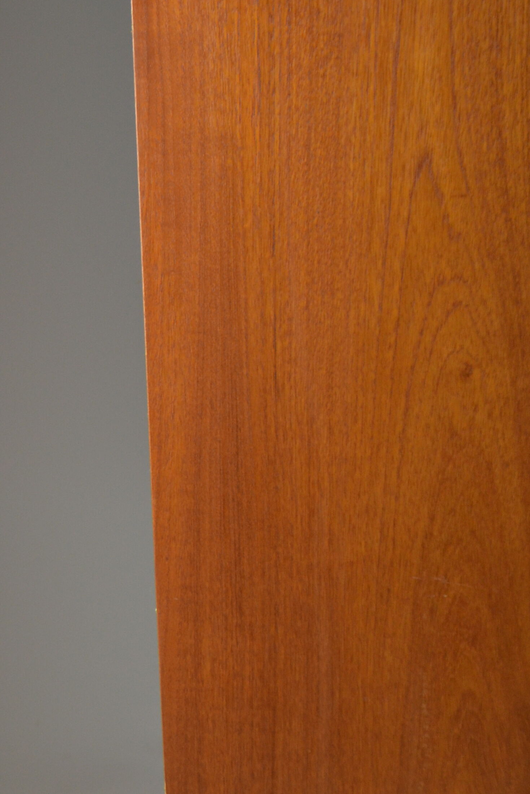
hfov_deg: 15.5
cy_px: 475
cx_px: 335
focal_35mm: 88
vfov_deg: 23.1
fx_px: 1943
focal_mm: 28
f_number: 4
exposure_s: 1/60
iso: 400
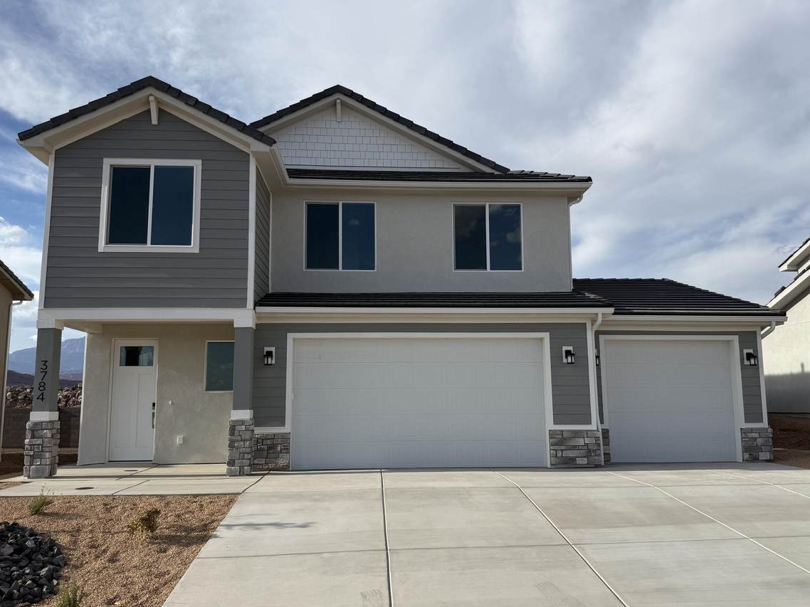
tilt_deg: +8.7
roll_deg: +0.3
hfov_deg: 65.3
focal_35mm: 27
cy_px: 317
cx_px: 411
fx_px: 632
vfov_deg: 51.3
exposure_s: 1/5714
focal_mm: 6.76
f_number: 1.78
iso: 80
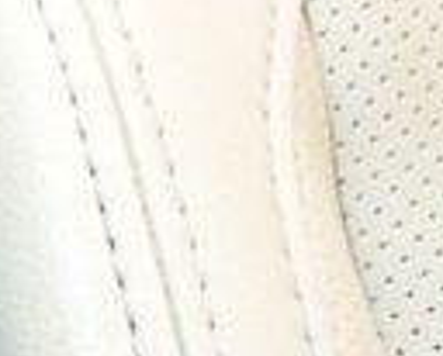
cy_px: -674
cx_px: -1173
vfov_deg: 7.0
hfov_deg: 7.5
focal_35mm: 202
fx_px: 2655
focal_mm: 18
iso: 12800
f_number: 3.5
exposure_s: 1/60
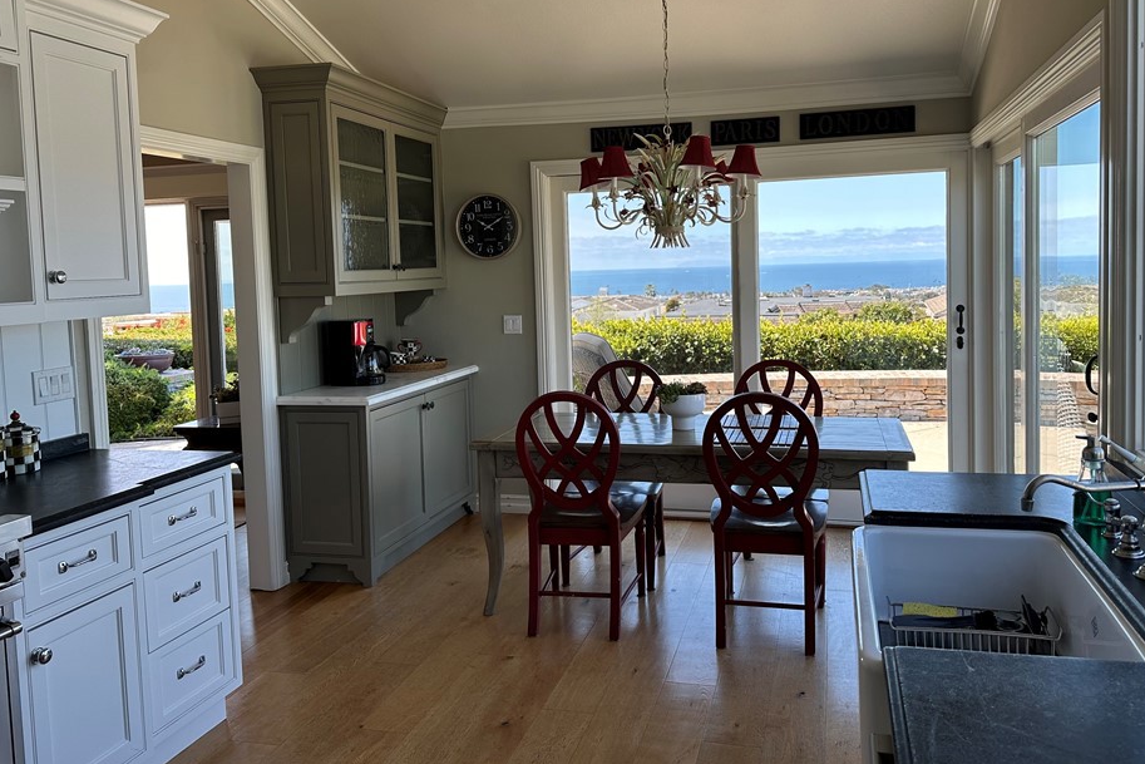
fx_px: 891
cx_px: 602
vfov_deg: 46.3
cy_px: 325
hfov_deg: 65.4
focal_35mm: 28
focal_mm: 6.86
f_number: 1.78
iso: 80
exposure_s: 1/469
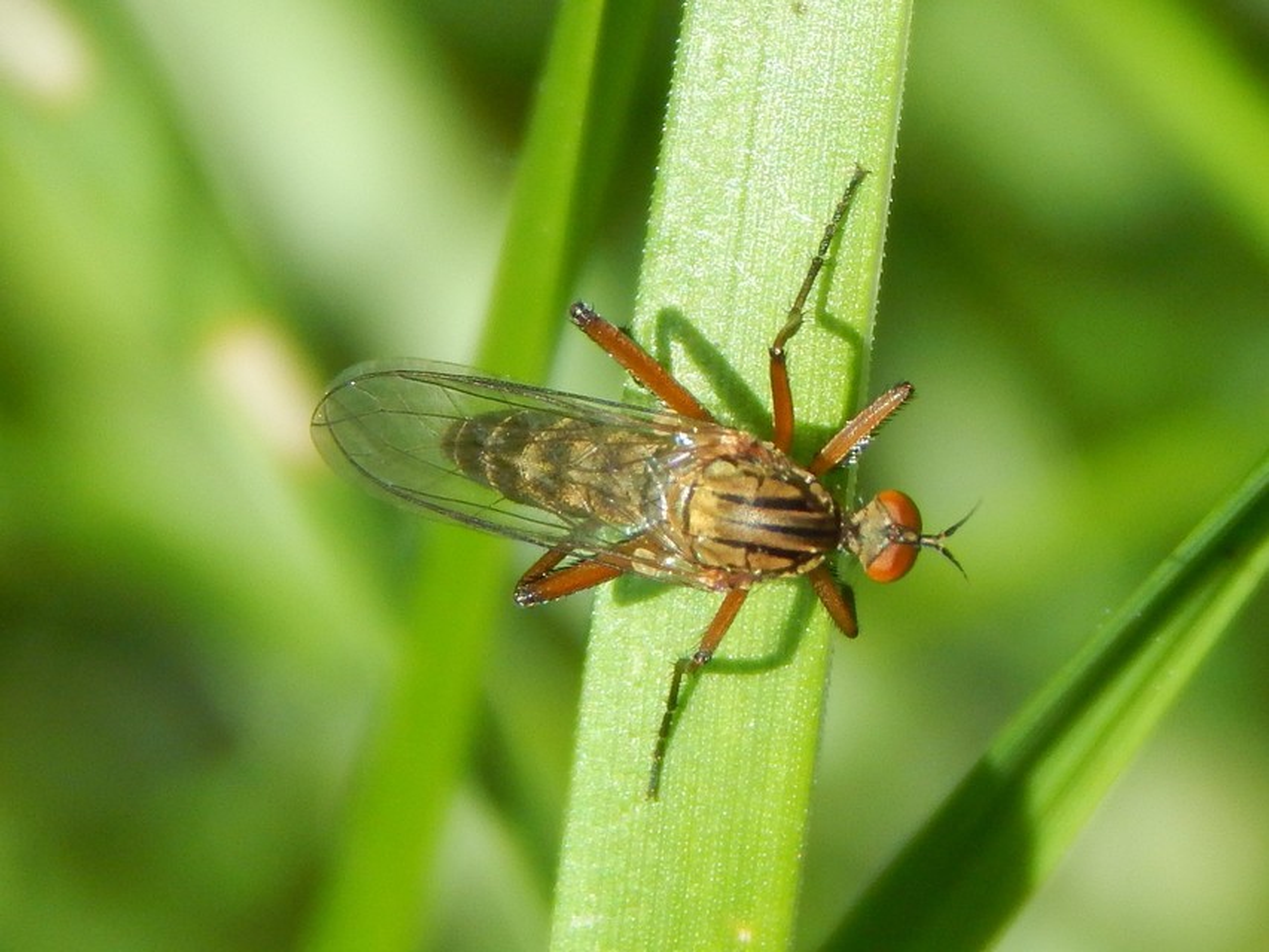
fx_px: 7590
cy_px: 476
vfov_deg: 7.2
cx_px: 634
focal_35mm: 207
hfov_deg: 9.6
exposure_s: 1/250
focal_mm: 37.1
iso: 160
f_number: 5.4
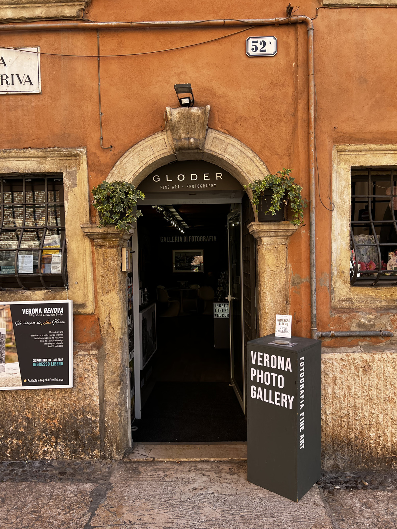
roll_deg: +0.8
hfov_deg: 53.1
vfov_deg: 67.3
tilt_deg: -0.7
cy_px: 264
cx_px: 198
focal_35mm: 26
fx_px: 398
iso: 50
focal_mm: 5.7
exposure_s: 1/486
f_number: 1.5
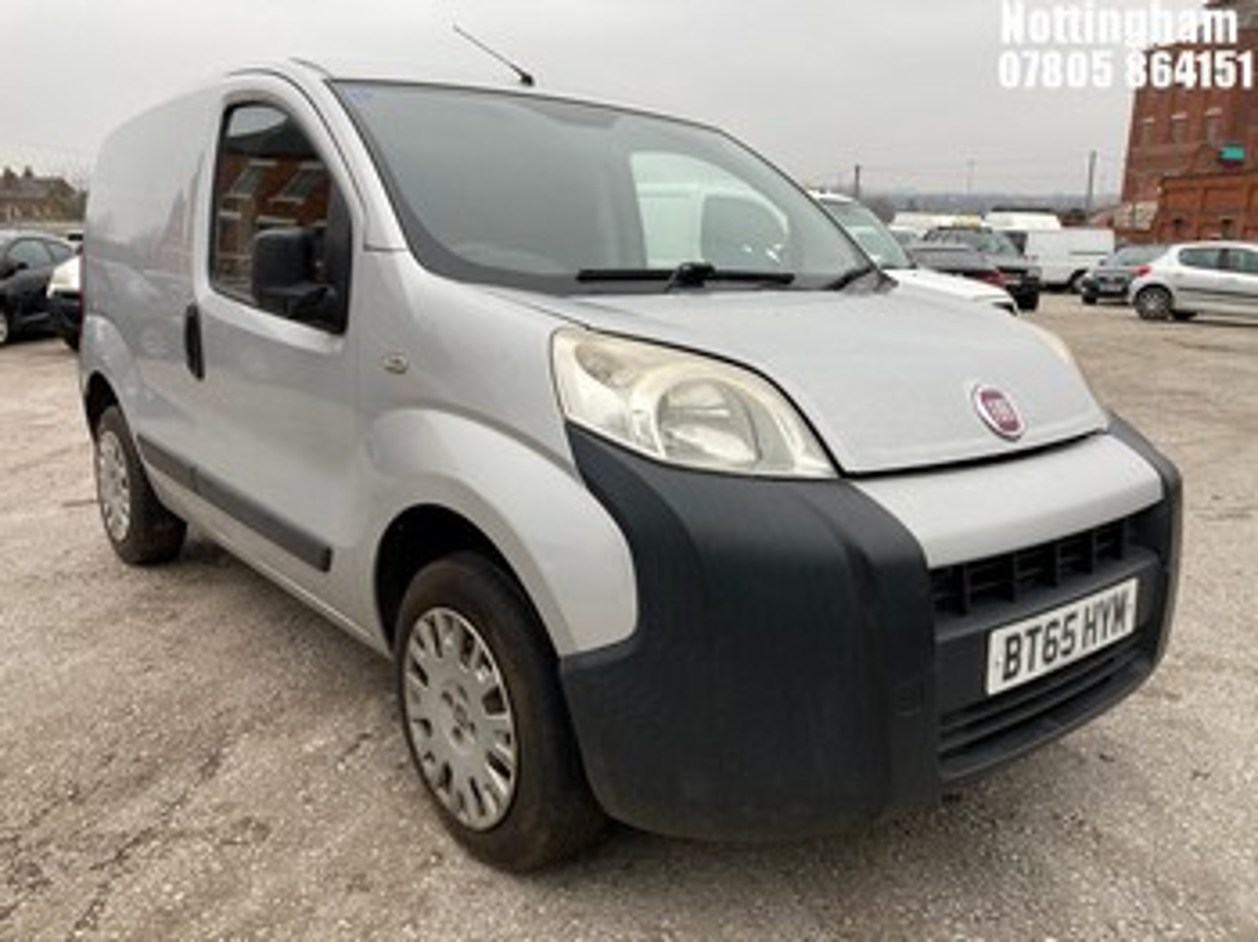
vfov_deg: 49.7
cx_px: 629
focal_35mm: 28
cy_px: 471
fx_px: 1017
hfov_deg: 63.5
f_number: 1.8
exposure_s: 1/121
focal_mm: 3.99
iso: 25
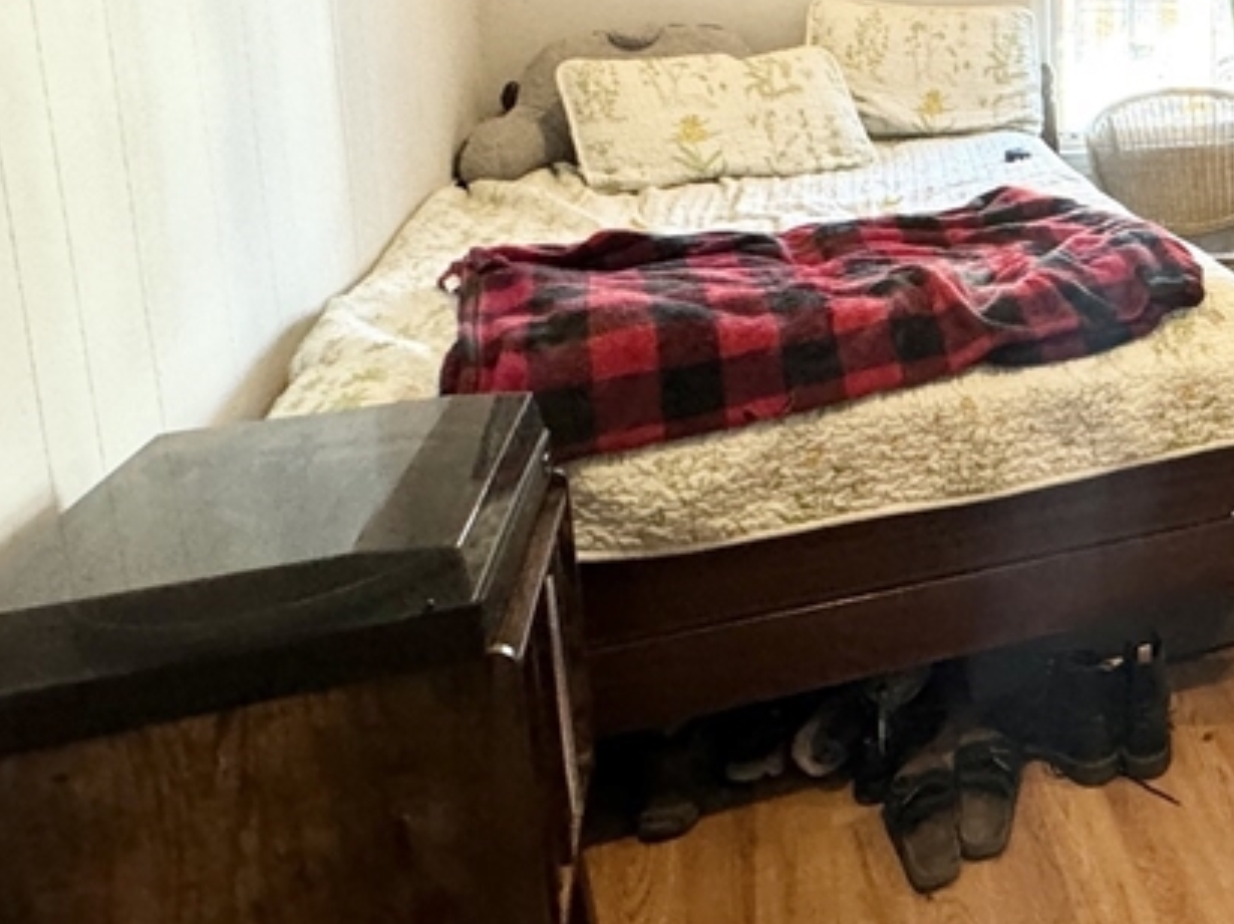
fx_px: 1247
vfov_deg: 38.4
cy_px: 123
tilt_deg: -8.8
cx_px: 1342
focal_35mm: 35
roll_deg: -1.5
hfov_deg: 42.1
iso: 500
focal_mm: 2.22
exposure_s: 1/60
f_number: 2.2
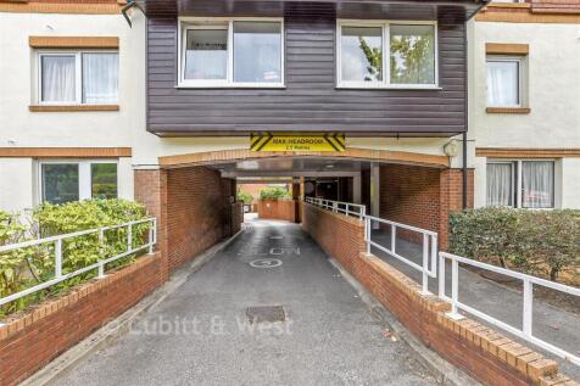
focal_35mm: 15
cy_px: 193
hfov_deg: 100.4
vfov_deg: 77.3
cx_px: 290
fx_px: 242
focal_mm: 10
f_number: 11
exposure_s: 1/60
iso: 250
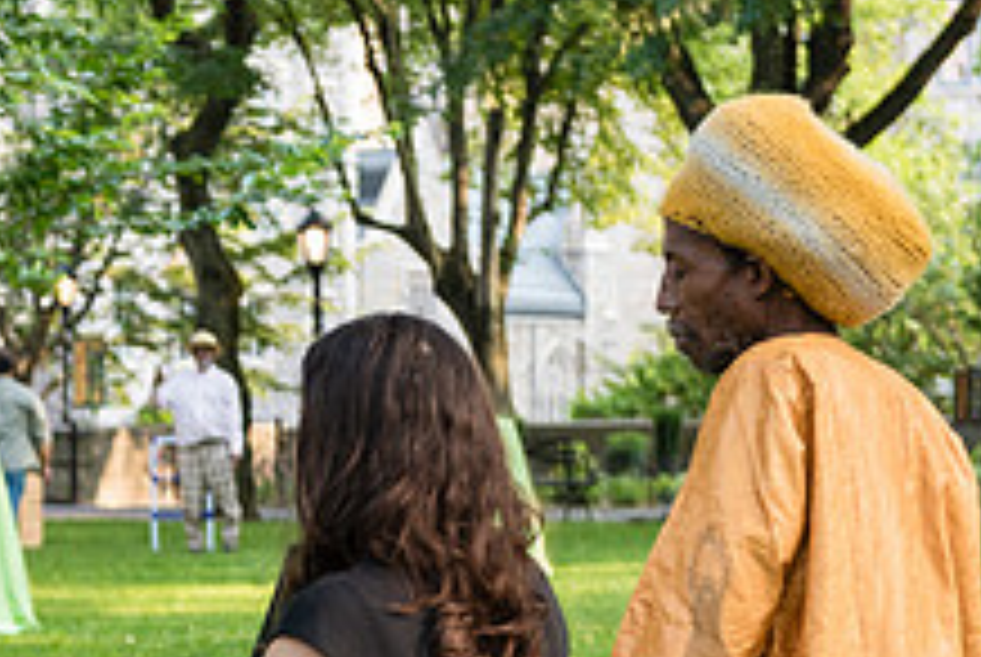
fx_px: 4120
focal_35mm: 151
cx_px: -287
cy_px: 629
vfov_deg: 9.1
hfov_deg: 13.1
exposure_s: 1/250
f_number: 3.5
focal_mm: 52
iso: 500
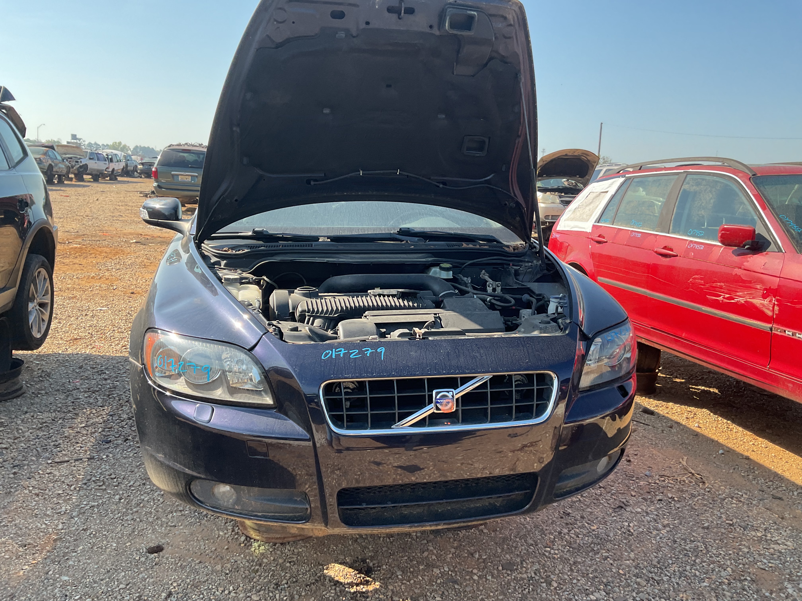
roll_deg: -1.9
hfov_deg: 61.7
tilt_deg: -7.7
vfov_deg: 48.2
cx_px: 401
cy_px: 300
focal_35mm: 29
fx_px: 672
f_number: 1.8
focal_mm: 3
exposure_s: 1/620
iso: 16
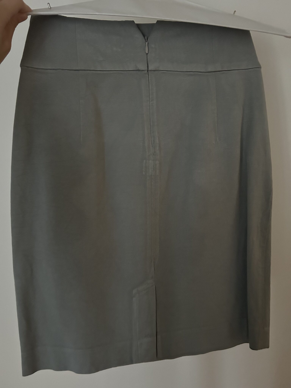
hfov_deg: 53.1
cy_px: 194
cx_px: 146
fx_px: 291
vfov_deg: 67.3
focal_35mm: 26
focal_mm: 5.7
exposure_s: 1/30
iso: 800
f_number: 1.5
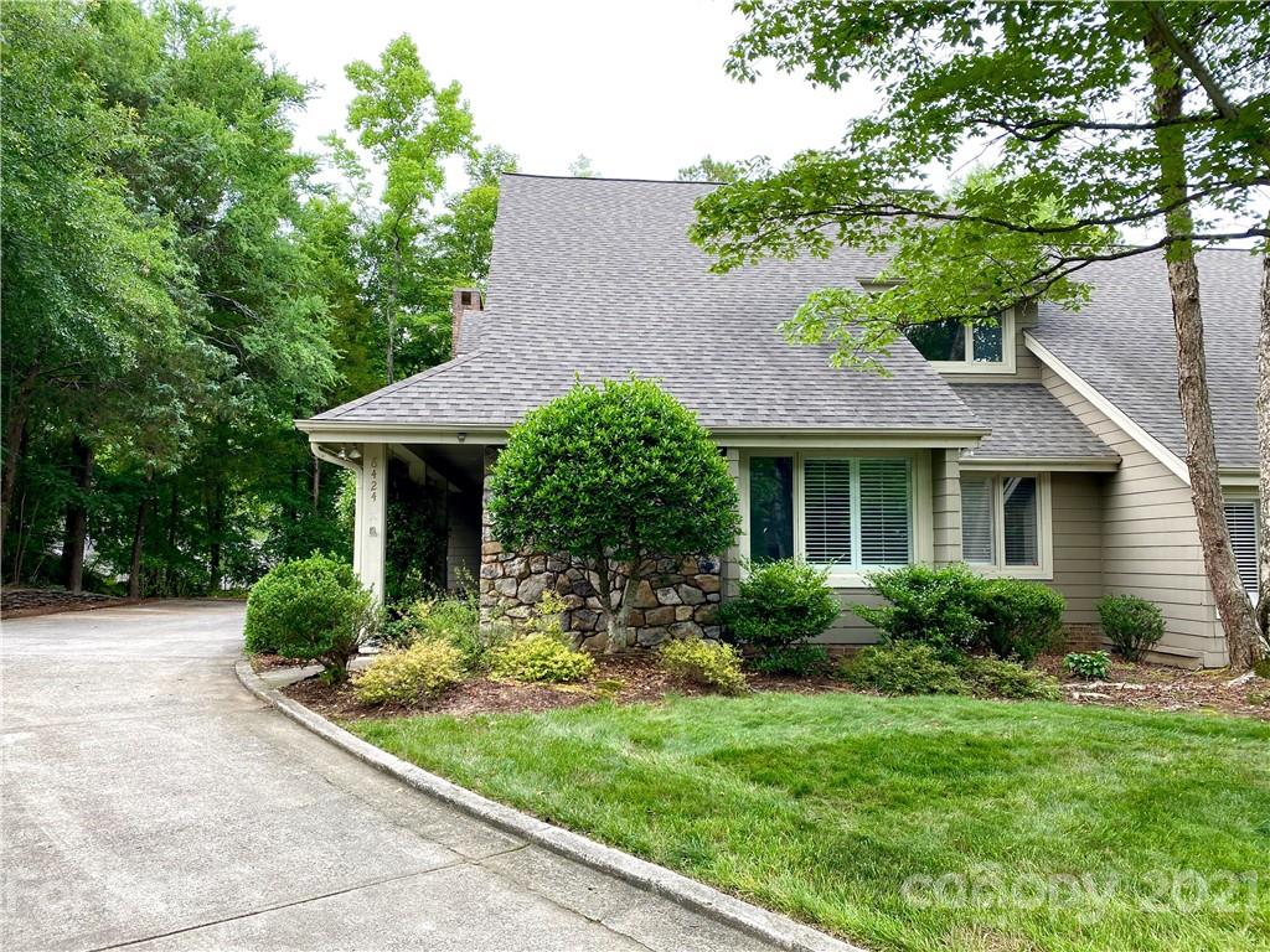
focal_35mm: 26
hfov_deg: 67.3
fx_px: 954
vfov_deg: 53.1
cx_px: 635
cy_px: 476
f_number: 1.8
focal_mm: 4.25
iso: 40
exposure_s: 1/122
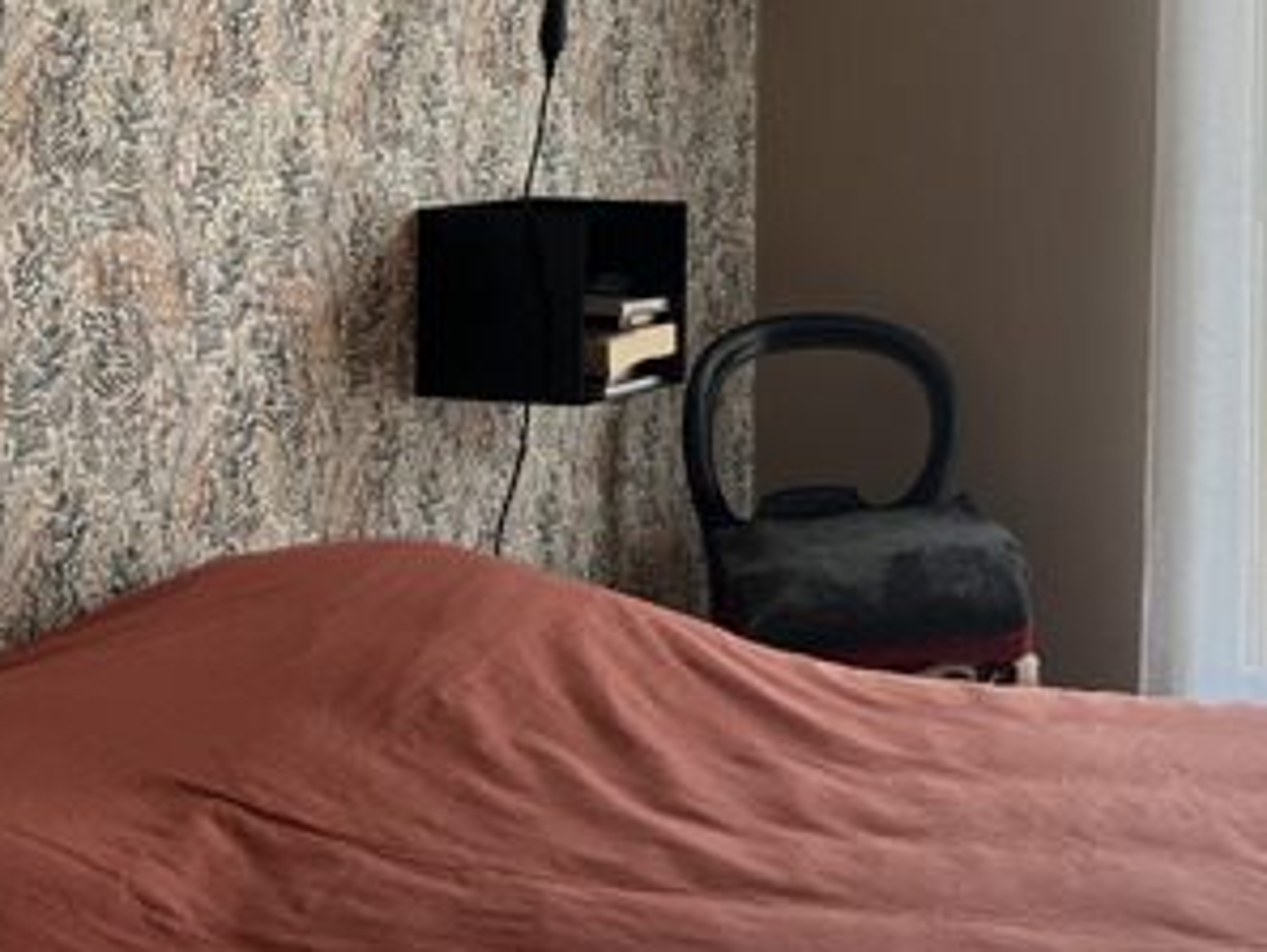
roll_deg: -0.8
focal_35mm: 70
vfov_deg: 20.5
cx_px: 1404
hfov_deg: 25.7
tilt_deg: -0.4
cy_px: 34
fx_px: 2563
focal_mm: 5.1
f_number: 1.6
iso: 40
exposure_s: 1/154
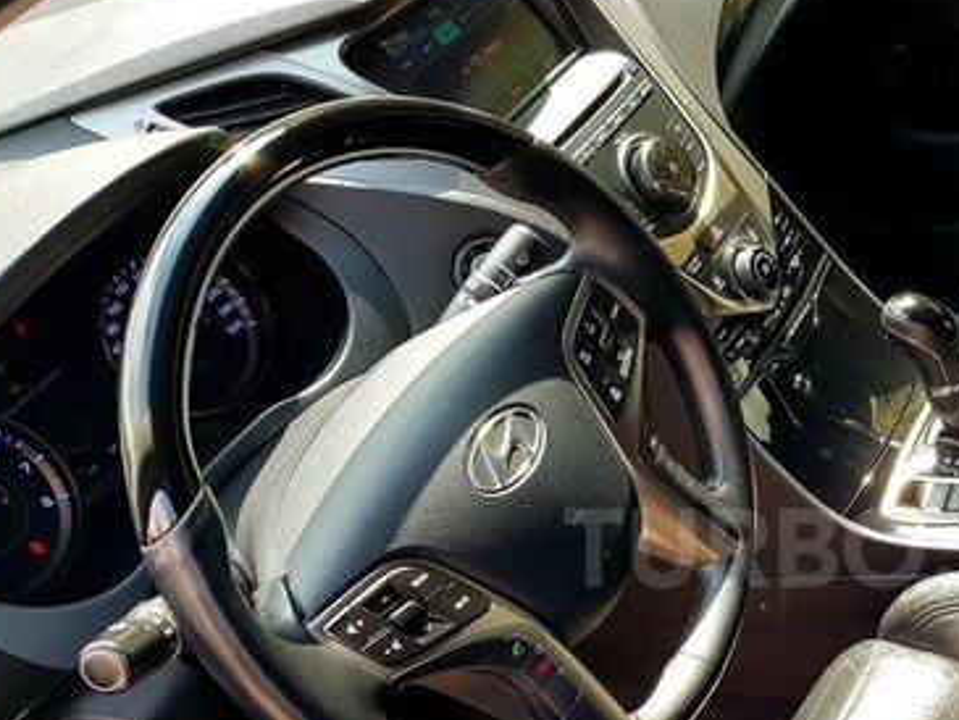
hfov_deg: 38.1
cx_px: 833
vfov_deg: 30.3
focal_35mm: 47
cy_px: 548
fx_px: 1303
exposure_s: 1/256
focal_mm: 4.3
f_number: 1.7
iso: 40
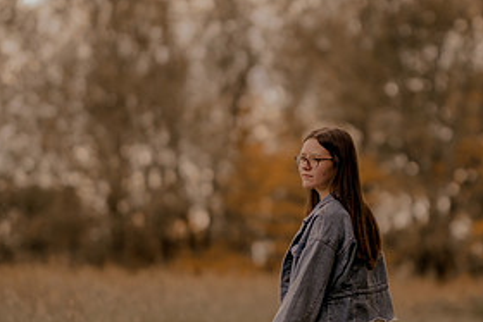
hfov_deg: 11.7
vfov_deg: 7.8
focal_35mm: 176
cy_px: 220
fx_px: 2362
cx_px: 300
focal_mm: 85
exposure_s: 1/2000
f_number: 1.4
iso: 200
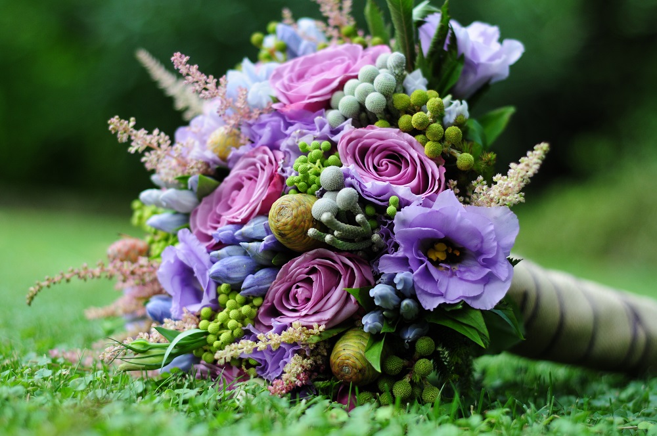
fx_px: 1367
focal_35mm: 75
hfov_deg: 27.0
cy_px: 218
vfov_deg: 18.1
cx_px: 328
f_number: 2.2
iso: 320
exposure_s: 1/640
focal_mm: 50
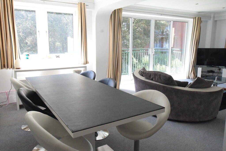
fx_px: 188
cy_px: 76
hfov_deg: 61.9
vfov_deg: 43.6
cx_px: 113
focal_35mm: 30
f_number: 10
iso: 6400
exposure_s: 1/400
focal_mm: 20
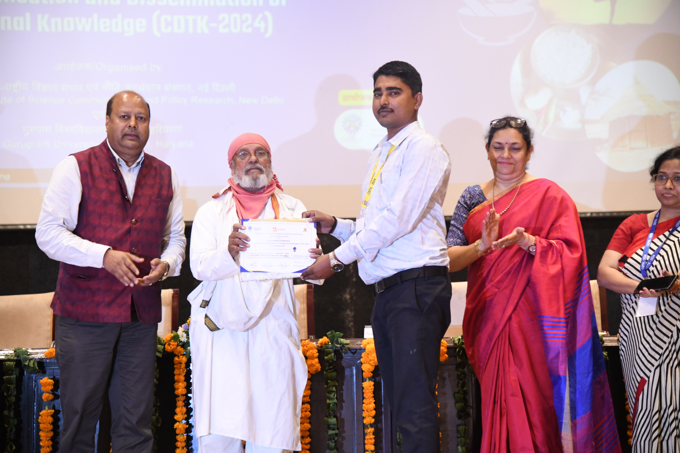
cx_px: 340
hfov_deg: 23.9
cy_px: 226
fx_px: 1605
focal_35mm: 85
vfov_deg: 16.1
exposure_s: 1/125
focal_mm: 85
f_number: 4
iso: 6400
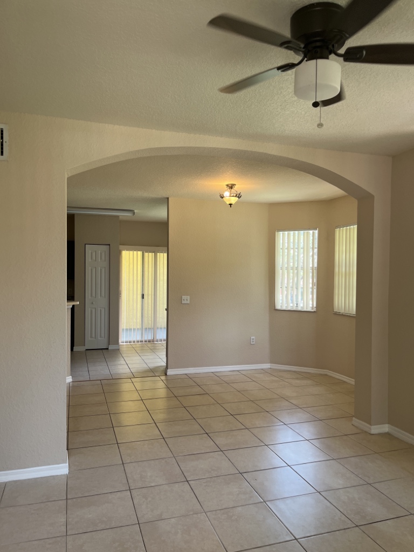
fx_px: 415
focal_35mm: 26
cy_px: 276
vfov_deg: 67.3
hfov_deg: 53.1
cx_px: 207
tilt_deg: -0.4
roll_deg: -0.8
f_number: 1.6
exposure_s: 1/122
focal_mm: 5.1
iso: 64
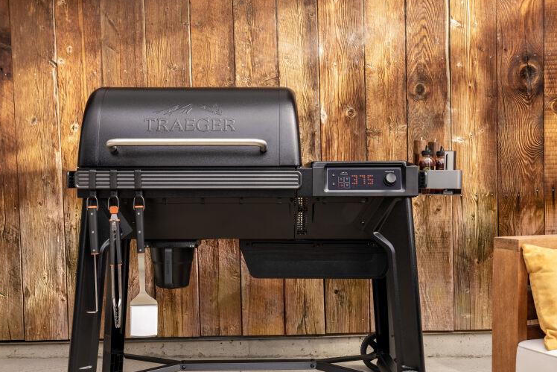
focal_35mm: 47
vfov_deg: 28.5
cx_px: 268
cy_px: 234
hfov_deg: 41.9
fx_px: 727
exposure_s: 1/125
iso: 100
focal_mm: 35
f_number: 6.3
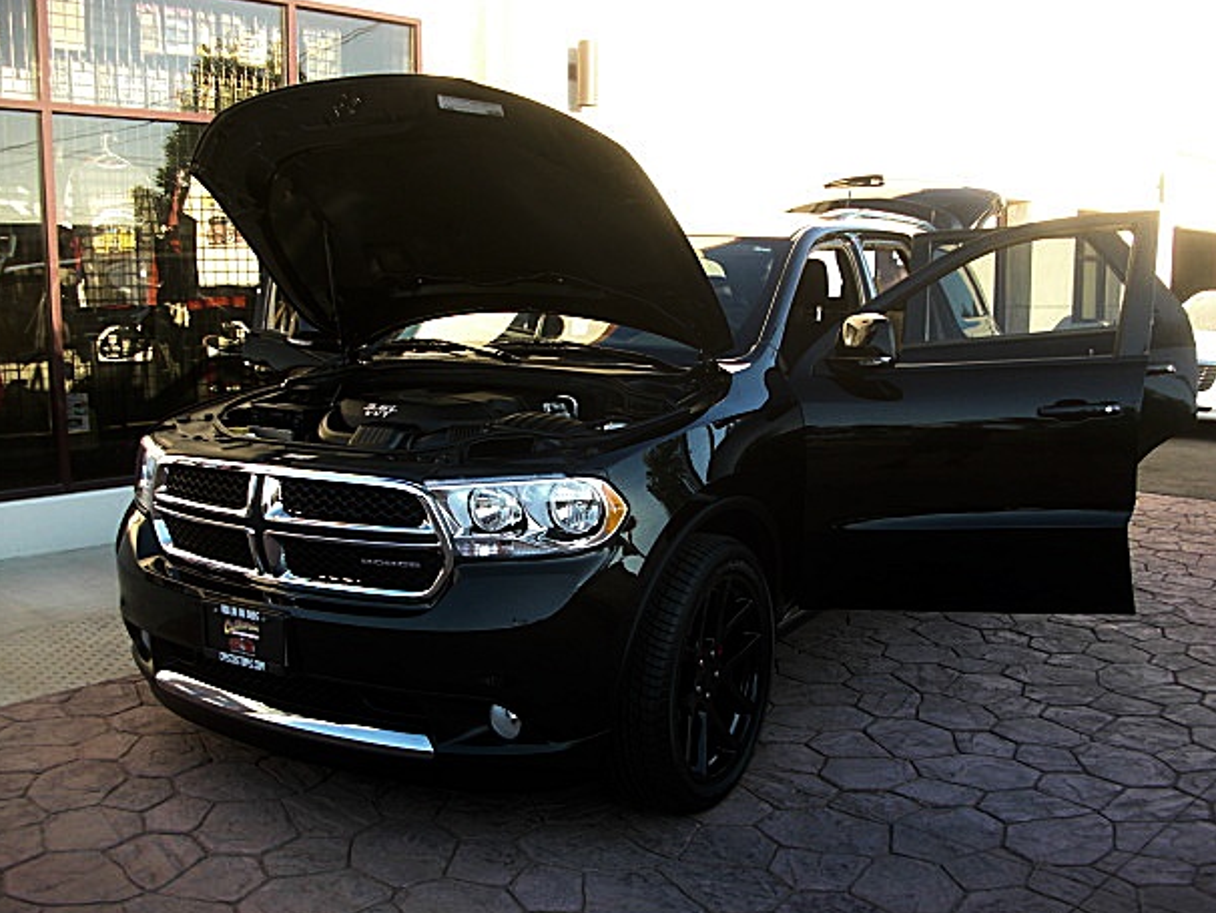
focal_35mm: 38
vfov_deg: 37.7
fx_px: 1335
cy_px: 478
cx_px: 630
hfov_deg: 48.9
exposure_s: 1/100
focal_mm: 6.3
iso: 50
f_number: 2.8
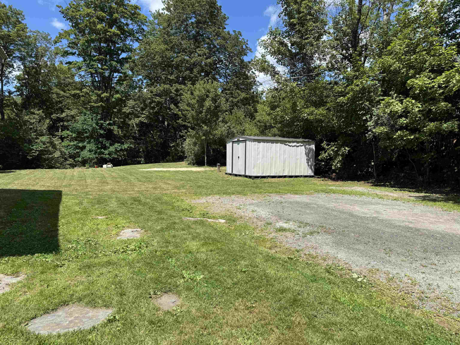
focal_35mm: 24
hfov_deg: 71.6
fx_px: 319
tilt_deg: -4.7
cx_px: 230
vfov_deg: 56.8
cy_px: 172
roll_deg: -0.4
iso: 80
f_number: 1.78
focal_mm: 6.76
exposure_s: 1/3247
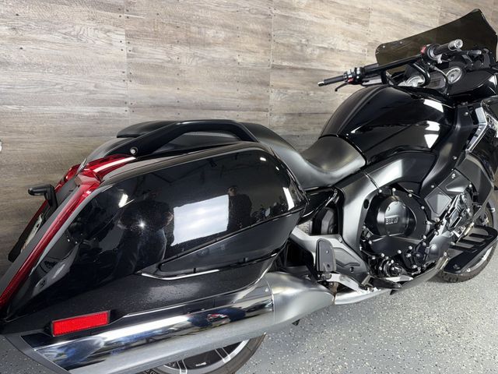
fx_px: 345
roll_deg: -1.5
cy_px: 187
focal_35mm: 24
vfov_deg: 56.8
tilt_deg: -12.5
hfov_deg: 71.6
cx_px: 249
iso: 80
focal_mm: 6.76
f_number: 1.78
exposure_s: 1/23
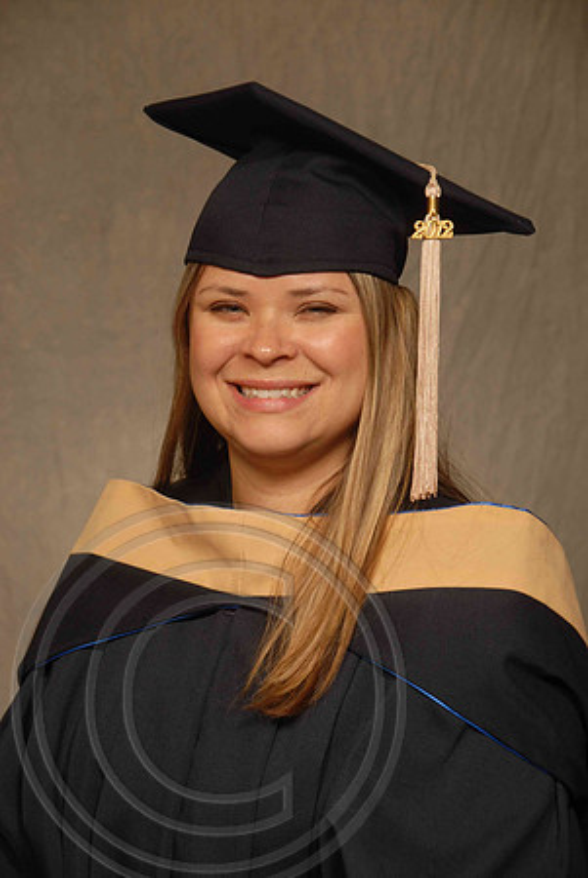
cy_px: 439
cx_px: 294
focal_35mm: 102
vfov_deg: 20.0
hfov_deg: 13.5
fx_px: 2493
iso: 200
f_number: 5.6
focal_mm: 68
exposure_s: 1/160
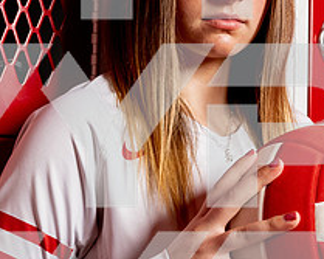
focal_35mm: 94
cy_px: 126
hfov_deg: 20.4
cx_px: 177
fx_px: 901
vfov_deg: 16.4
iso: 400
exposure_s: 1/250
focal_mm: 36
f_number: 5
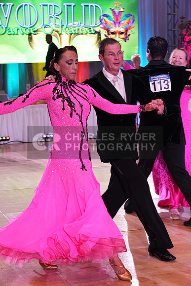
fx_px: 612
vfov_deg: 26.3
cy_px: 143
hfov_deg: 17.7
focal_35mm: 77
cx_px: 96
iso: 2500
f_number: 7.1
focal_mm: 77
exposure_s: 1/250
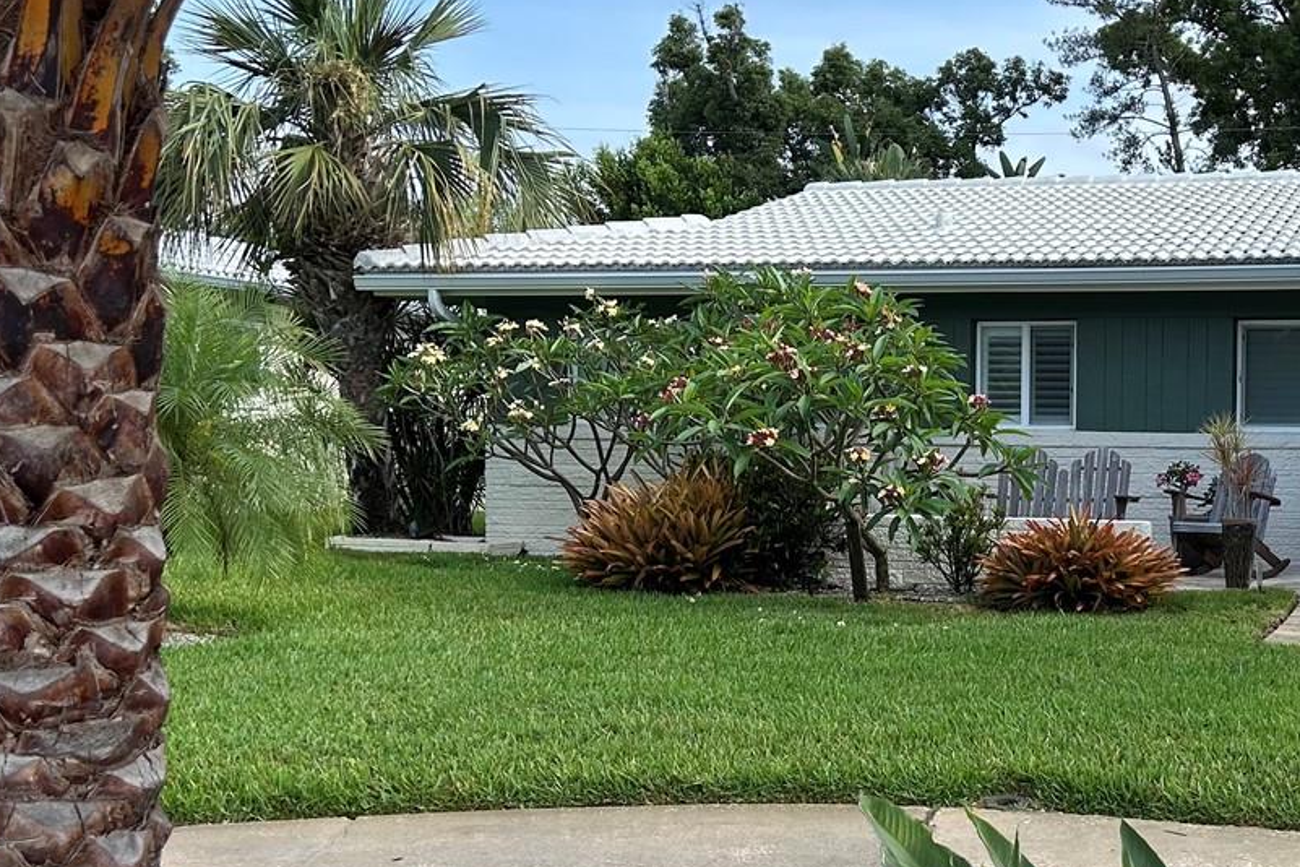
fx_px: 1950
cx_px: 1044
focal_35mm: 54
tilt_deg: -3.9
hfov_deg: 35.6
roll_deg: -0.3
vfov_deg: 25.0
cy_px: 513
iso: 50
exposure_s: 1/1377
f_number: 1.5
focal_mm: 5.7
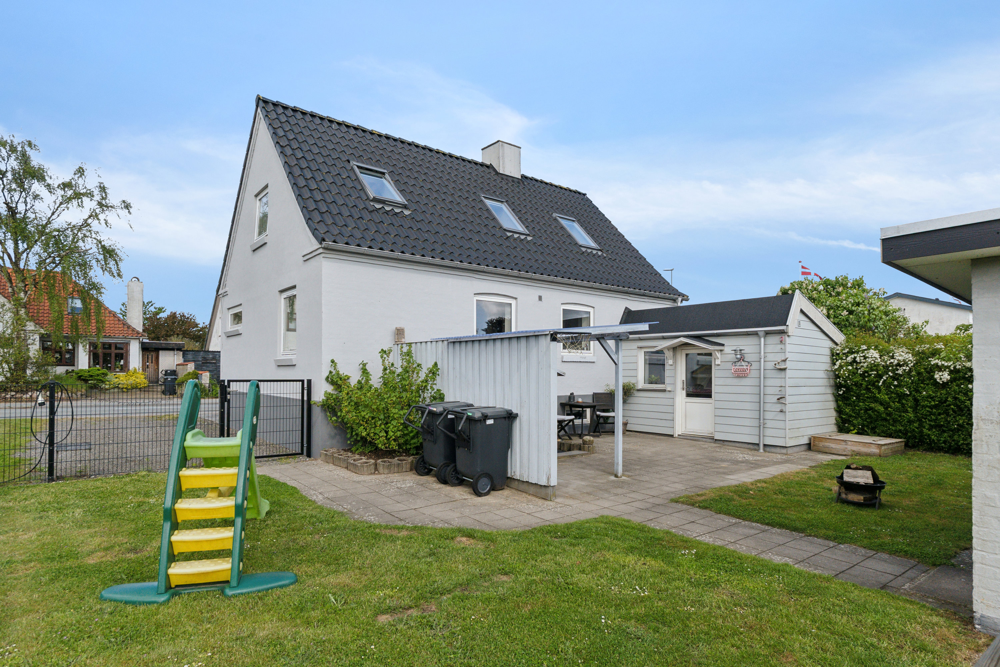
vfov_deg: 59.5
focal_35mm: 21
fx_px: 583
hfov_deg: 81.2
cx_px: 500
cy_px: 334
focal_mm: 14
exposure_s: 1/640
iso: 200
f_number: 8
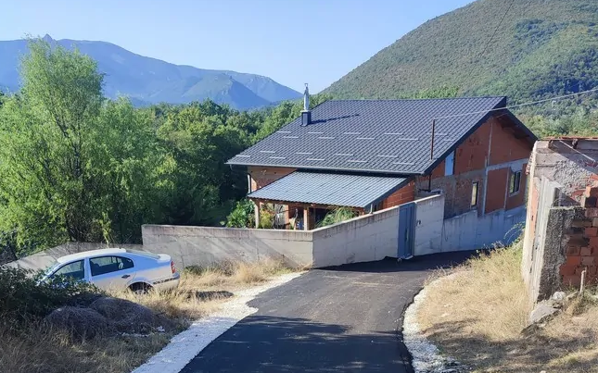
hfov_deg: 52.7
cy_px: 321
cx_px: 305
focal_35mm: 37
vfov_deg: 33.0
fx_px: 603
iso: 50
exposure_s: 1/437
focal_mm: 6.04
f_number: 1.9
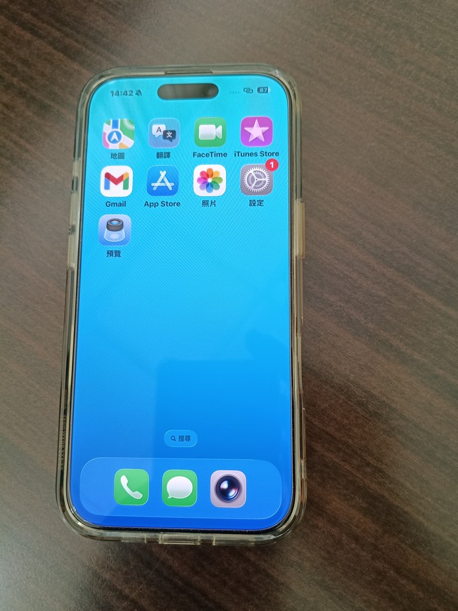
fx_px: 476
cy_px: 313
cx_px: 229
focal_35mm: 27
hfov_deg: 51.4
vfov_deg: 65.3
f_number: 1.8
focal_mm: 4.81
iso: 407
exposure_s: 1/60.1
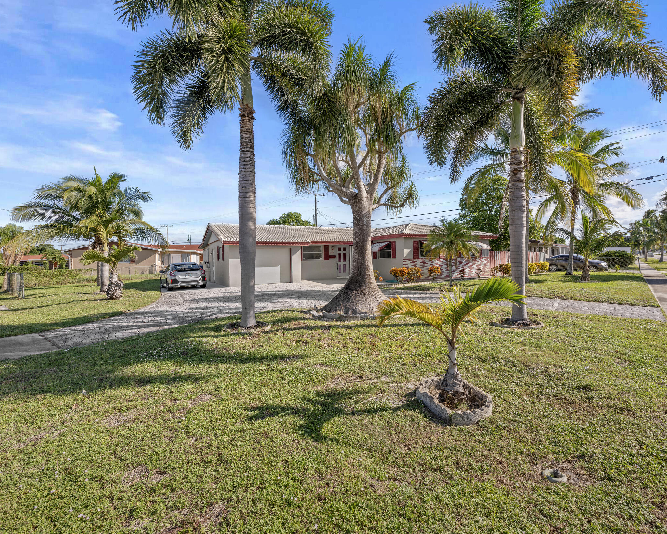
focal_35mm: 16
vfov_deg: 80.4
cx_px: 348
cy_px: 266
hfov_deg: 93.1
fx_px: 316
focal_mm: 14
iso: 125
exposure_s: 1/1000
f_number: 8
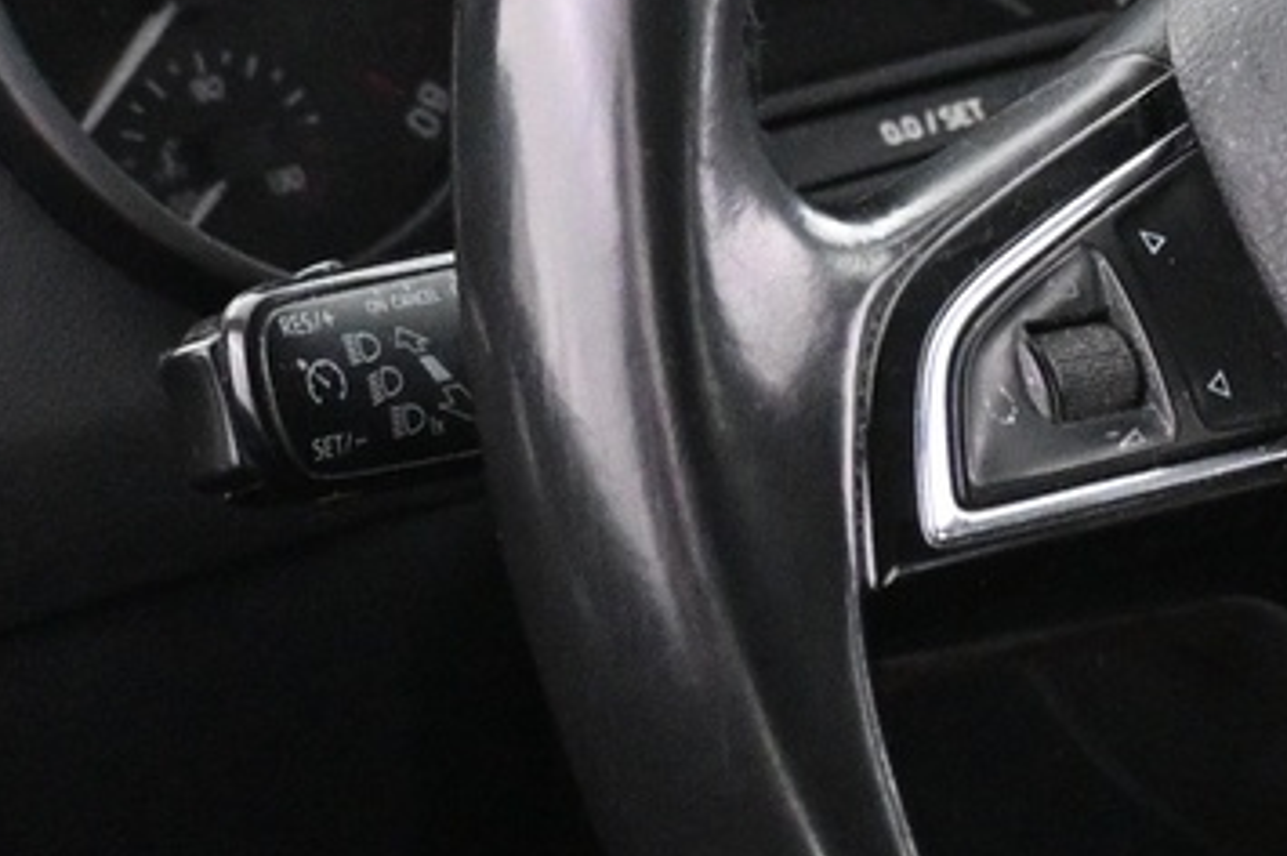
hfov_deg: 14.1
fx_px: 5015
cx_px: 1588
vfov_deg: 9.7
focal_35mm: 140
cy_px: 160
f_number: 3.8
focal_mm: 20.5
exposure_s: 1/30
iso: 4000
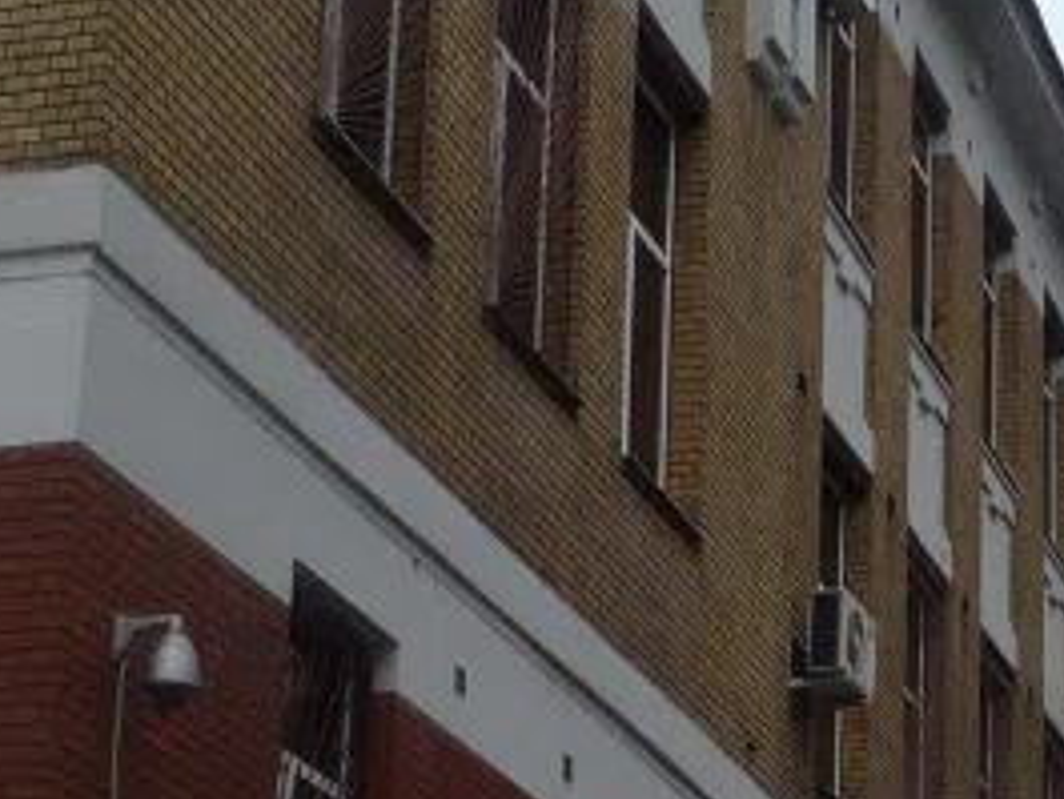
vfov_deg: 12.5
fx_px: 3567
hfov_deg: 16.4
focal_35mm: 116
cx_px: 1221
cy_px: 911
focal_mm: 5.2
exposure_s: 1/160
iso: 100
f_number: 4
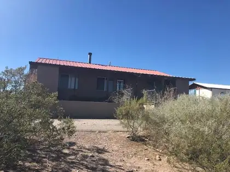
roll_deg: -3.1
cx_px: 115
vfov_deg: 49.7
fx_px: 186
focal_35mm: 28
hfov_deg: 63.4
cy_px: 86
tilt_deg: +6.6
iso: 20
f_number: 1.8
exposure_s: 1/1953
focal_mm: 3.99
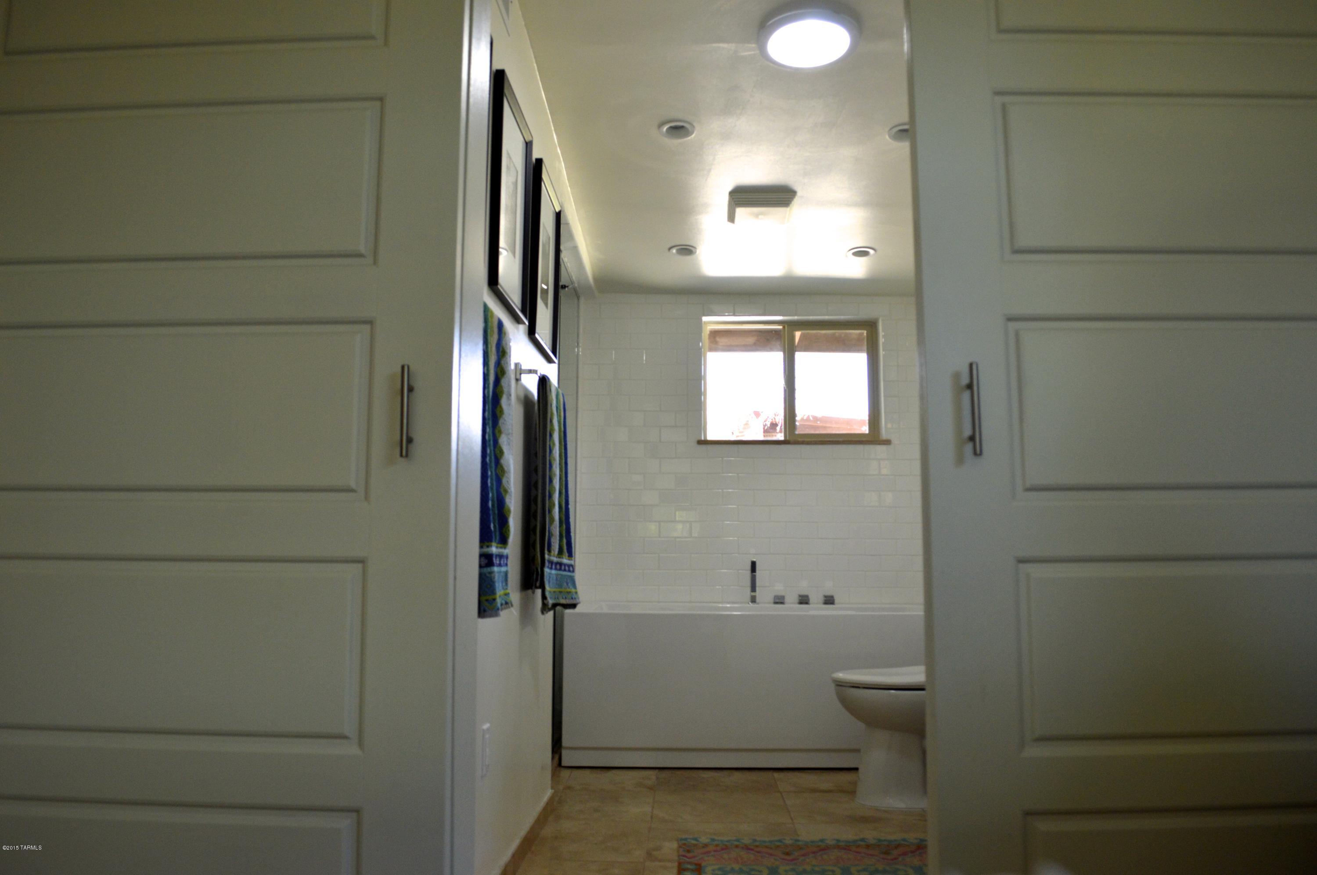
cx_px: 658
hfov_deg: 67.4
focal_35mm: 27
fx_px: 987
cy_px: 438
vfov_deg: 47.8
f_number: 4.5
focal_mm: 18
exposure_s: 1/80
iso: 400
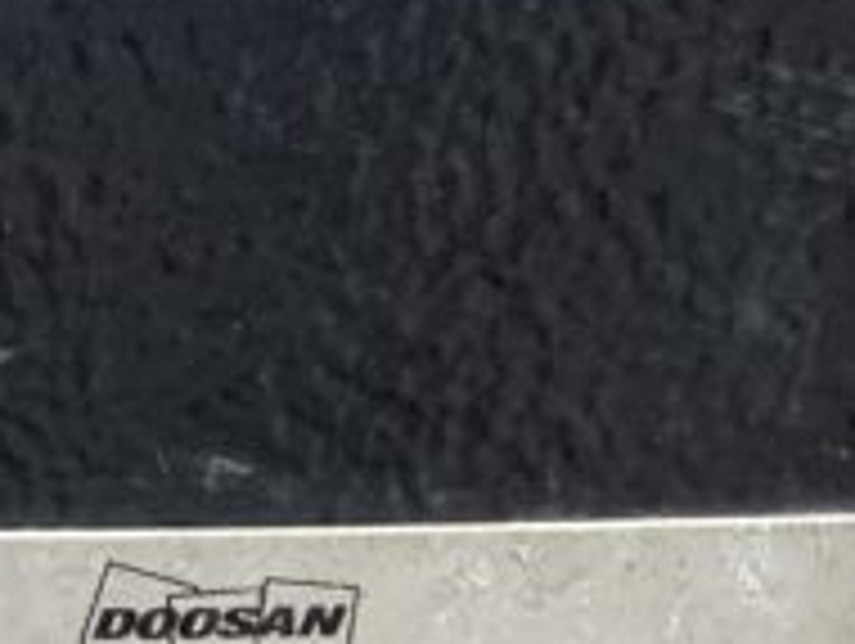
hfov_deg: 12.5
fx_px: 3858
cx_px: 86
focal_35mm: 156
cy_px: 1085
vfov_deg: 9.2
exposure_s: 1/351
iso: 16
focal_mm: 3
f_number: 1.8
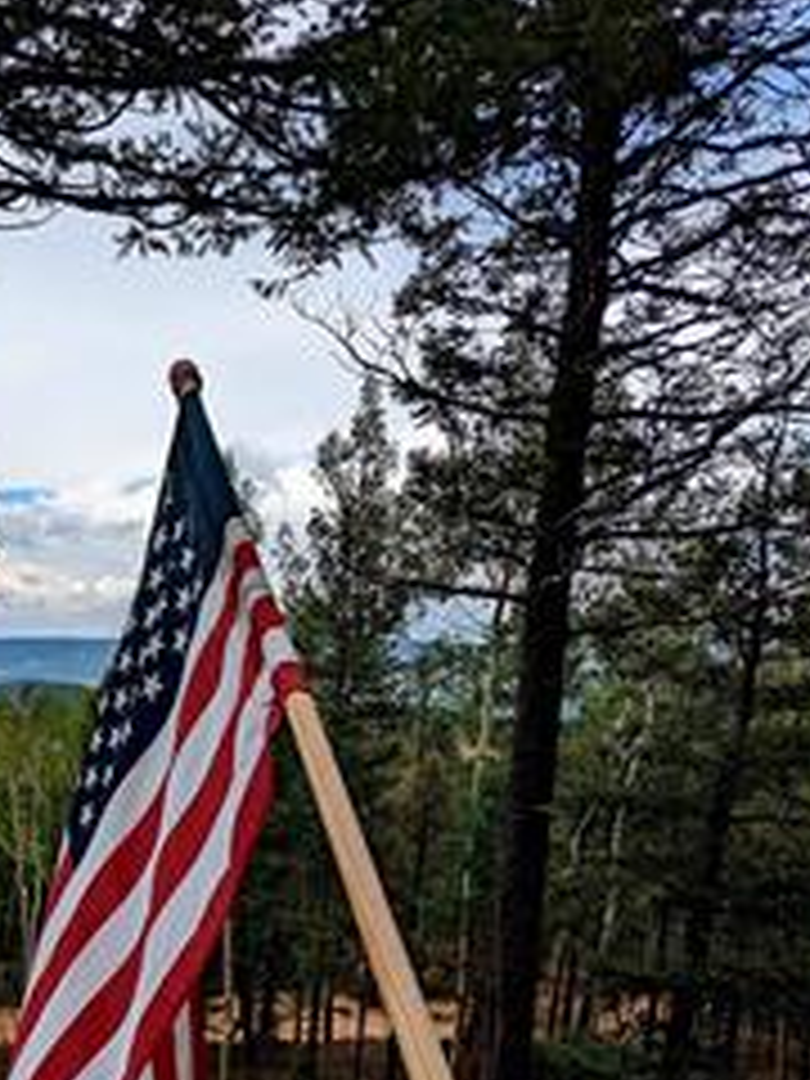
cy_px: 828
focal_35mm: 32
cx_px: 173
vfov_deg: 53.8
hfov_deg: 42.4
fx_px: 998
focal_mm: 2.35
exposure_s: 1/1667
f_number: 2.2
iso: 51
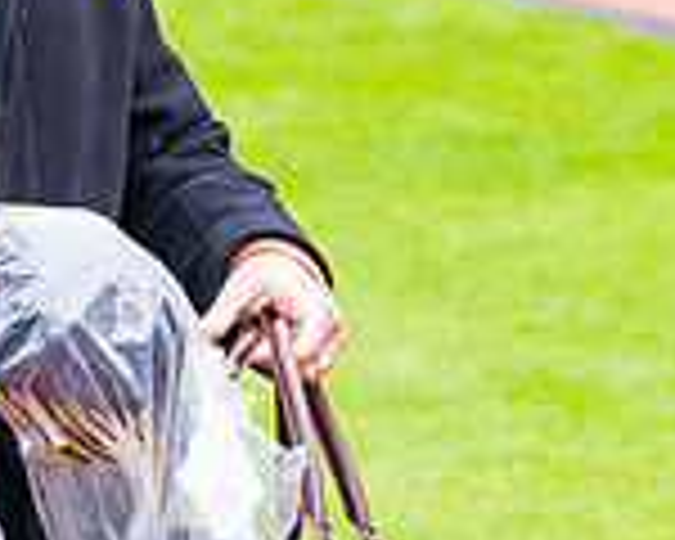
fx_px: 13025
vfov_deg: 2.4
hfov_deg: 3.0
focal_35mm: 652
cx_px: 152
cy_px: 466
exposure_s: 1/500
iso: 1000
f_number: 4
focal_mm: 98
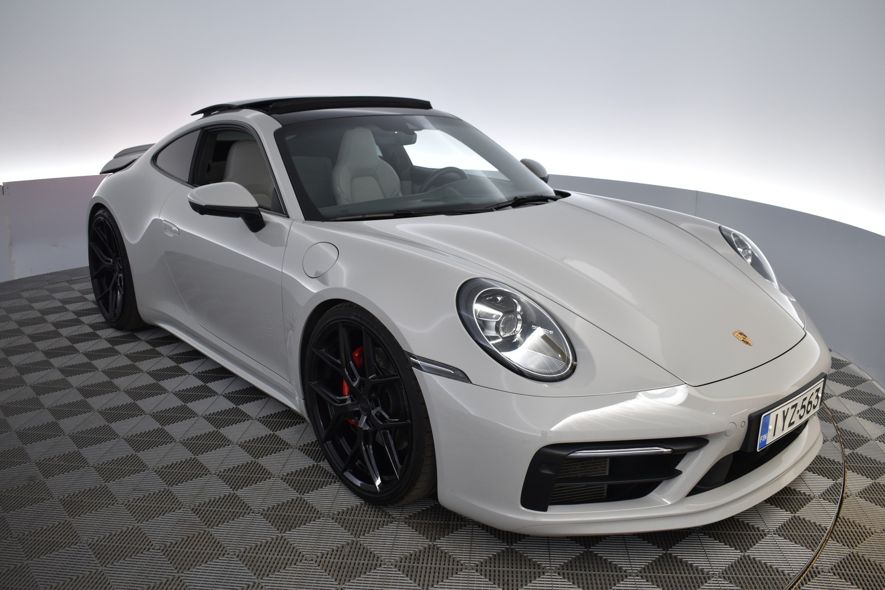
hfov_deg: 61.9
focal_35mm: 30
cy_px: 295
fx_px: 737
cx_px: 442
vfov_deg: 43.6
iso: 360
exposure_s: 1/30
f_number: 3.8
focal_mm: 20
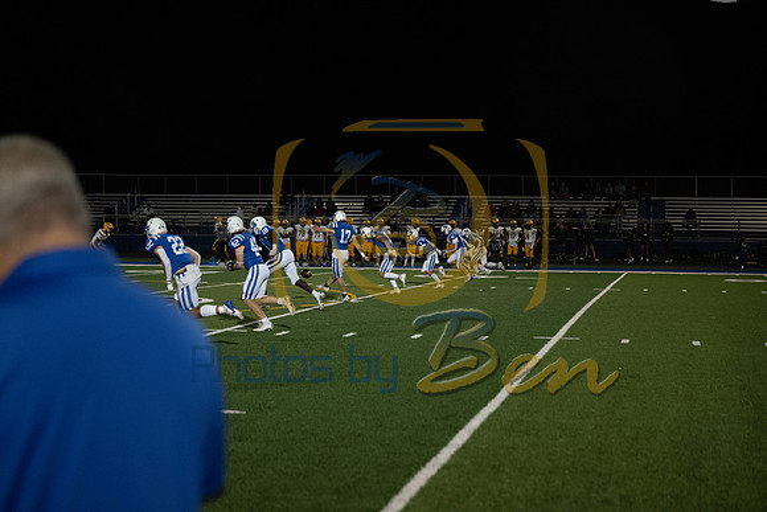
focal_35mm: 70
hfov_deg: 28.8
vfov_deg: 19.5
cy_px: 256
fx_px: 1492
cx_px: 384
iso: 3200
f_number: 2.8
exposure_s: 1/1250
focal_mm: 70
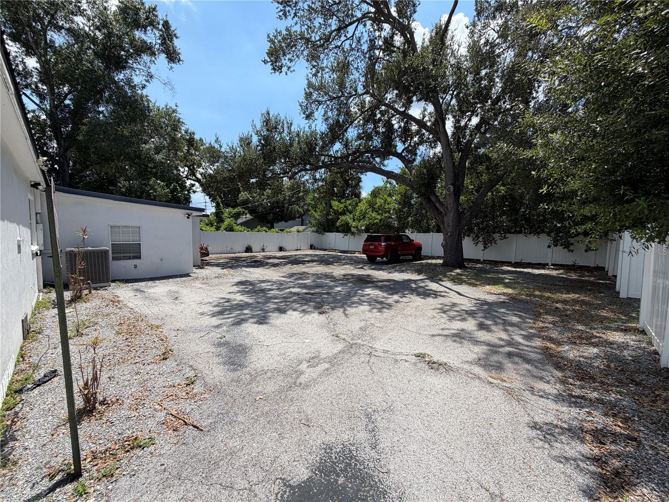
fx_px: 271
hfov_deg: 102.1
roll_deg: -1.0
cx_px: 334
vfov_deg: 85.7
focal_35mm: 14
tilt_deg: -1.9
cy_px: 251
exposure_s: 1/770
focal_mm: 2.22
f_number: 2.2
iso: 20
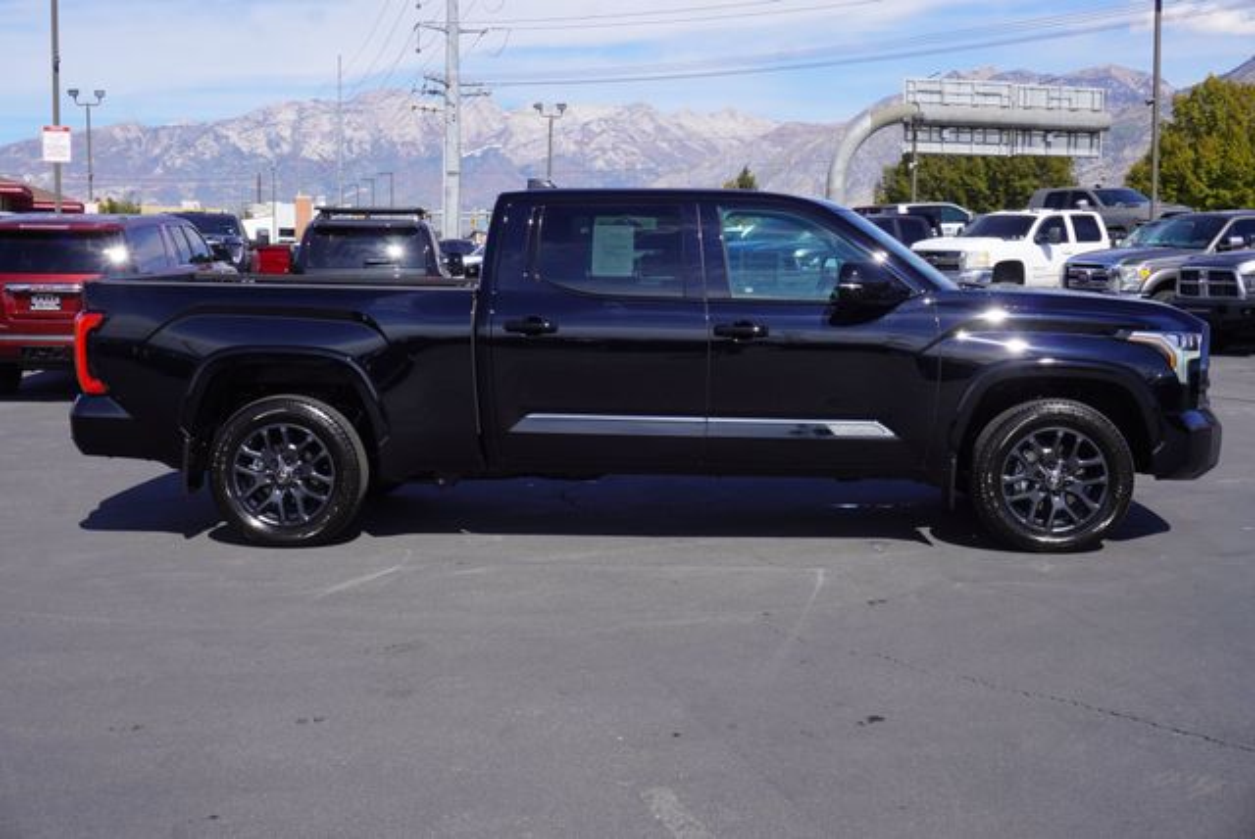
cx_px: 628
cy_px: 420
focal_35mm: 46
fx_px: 1622
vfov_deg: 29.0
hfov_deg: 42.3
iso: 100
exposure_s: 1/160
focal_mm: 31
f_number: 11
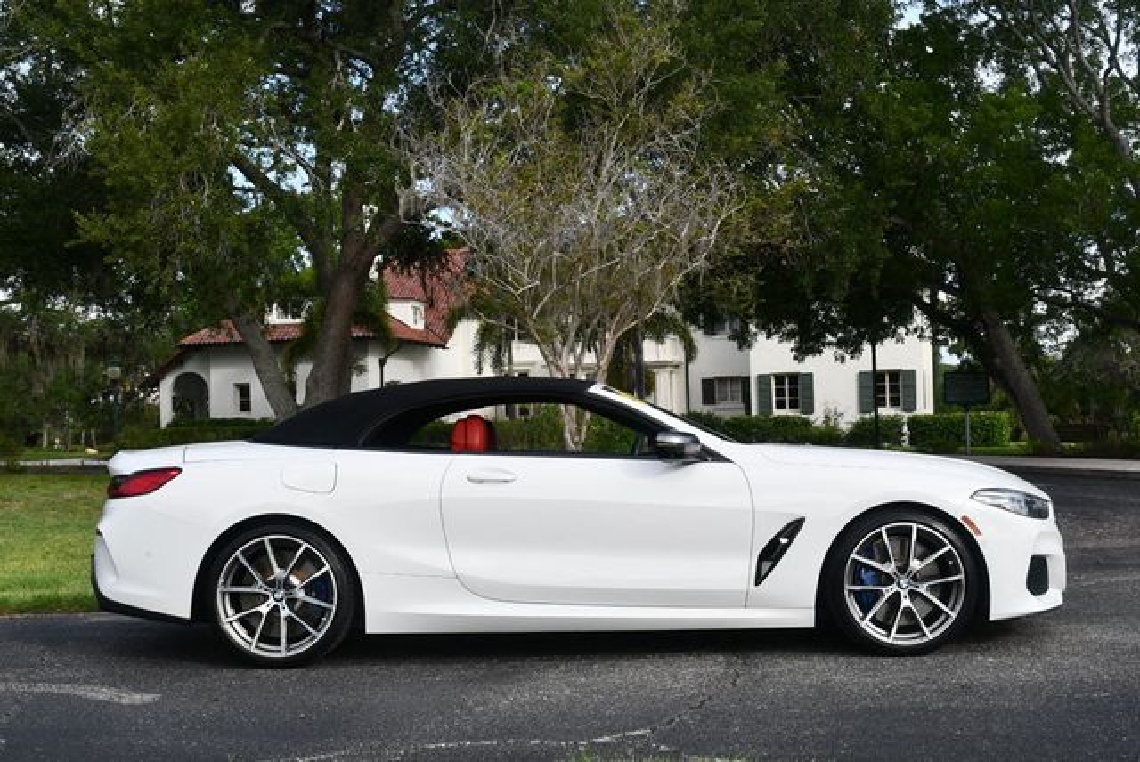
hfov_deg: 44.5
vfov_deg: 30.6
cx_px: 570
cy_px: 381
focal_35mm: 44
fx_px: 1395
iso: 180
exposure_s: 1/250
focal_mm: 22
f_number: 8
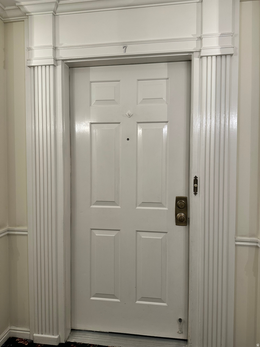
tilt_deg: -1.7
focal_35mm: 24
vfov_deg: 71.6
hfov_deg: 56.8
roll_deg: -2.2
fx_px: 240
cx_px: 130
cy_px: 174
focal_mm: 6.86
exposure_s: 1/60
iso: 125
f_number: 1.78
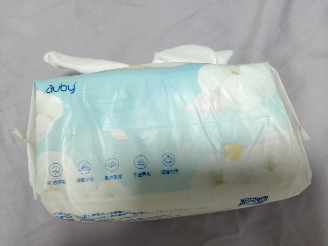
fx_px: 218
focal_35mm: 23
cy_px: 123
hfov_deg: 73.9
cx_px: 164
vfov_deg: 58.9
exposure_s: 1/100
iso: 246
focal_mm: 5.56
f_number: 1.88
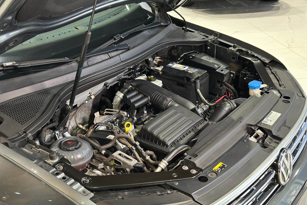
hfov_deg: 39.6
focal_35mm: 50
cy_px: 93
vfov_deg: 27.0
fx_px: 426
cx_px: 153
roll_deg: -0.6
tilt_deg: -25.6
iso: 320
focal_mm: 6.86
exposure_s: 1/60
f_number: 1.78
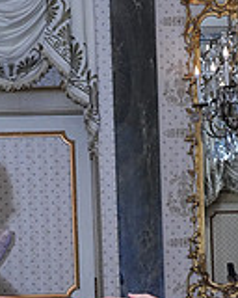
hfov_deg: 10.1
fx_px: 1347
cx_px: 127
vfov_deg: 11.9
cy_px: 492
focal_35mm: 153
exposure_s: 1/200
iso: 5000
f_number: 8
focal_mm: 45
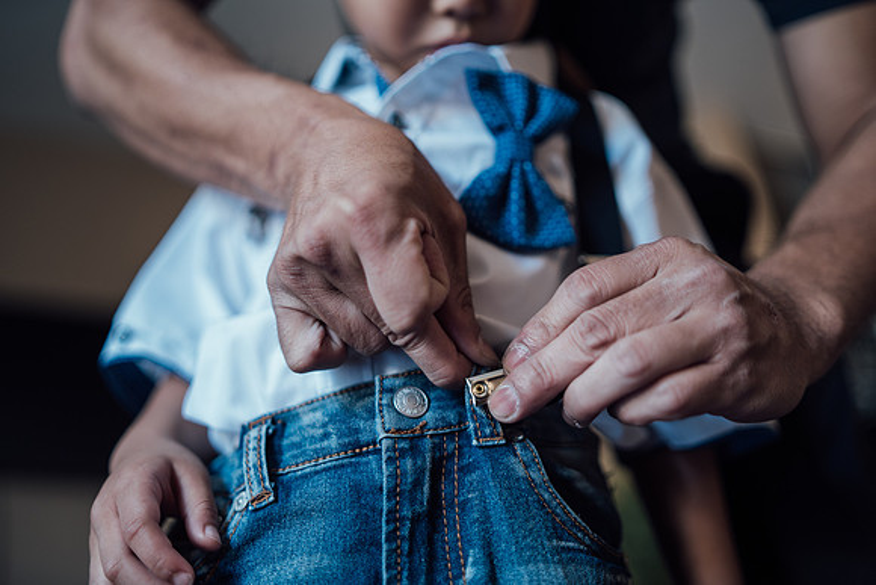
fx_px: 852
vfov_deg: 37.9
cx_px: 438
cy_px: 292
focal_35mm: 35
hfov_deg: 54.4
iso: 400
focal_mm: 35
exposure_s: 1/160
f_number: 1.4
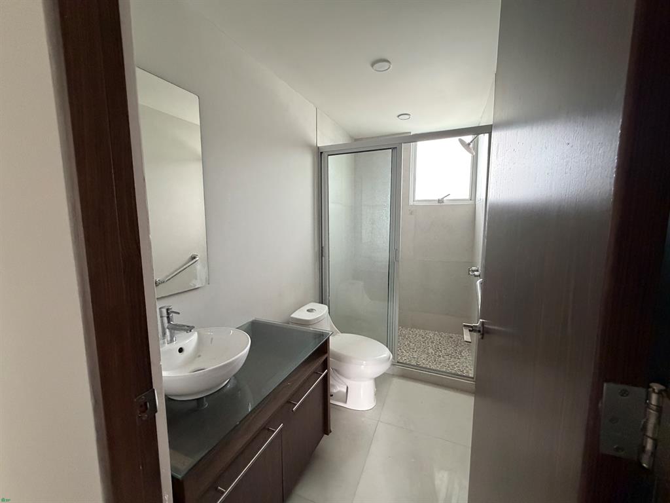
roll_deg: +0.4
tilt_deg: -7.1
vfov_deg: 85.7
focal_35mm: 14
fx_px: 271
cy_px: 252
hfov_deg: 102.1
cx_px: 335
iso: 640
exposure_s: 1/60
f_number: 2.2
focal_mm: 2.22
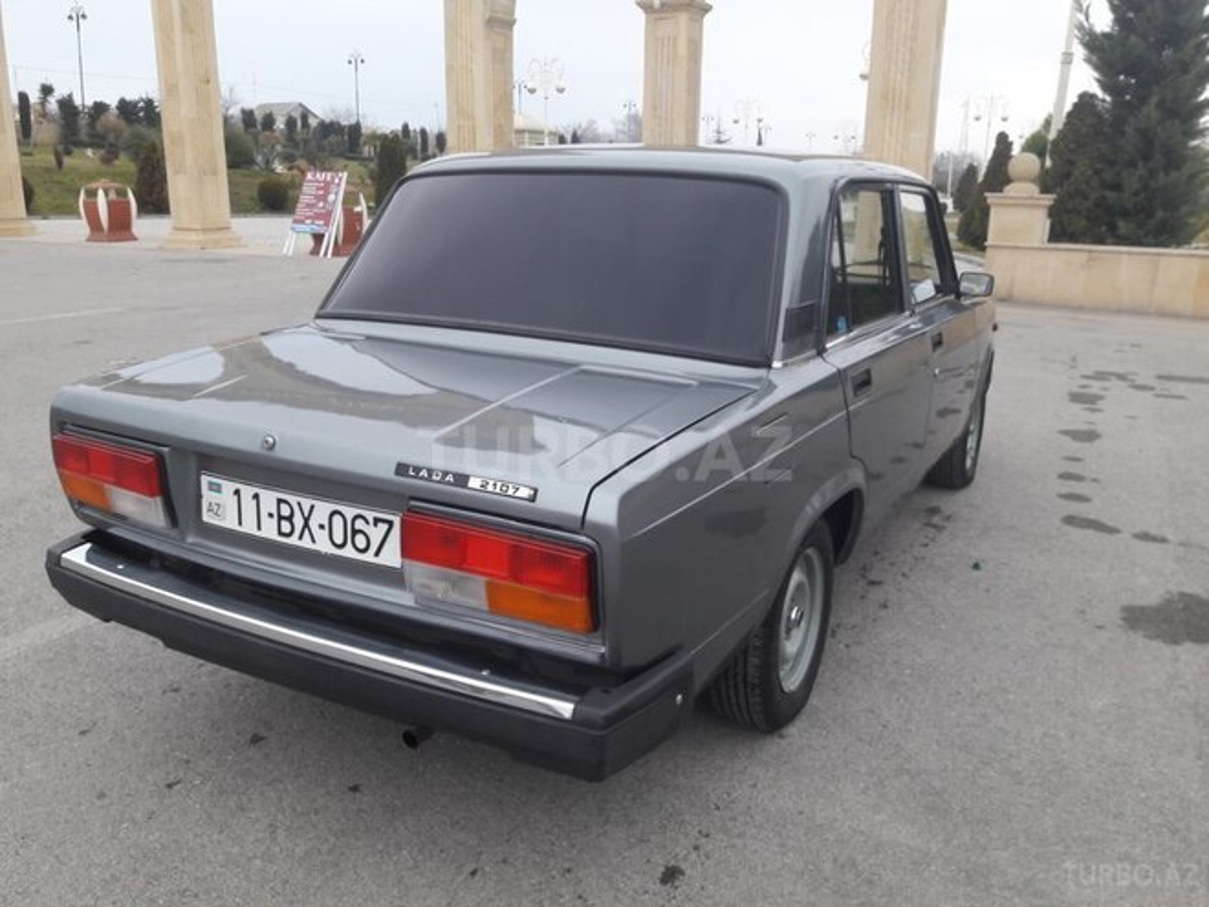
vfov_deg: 49.7
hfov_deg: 63.4
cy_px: 454
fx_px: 978
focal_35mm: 28
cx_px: 604
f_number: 1.9
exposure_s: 1/137
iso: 40
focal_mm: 3.7
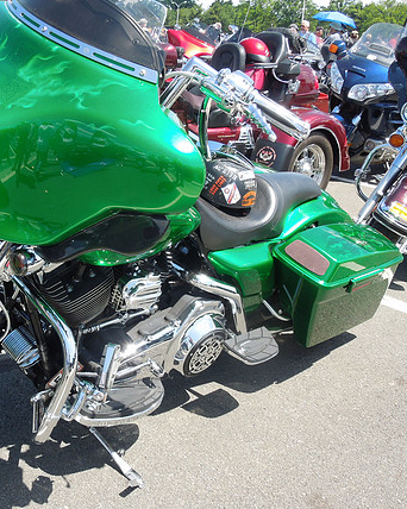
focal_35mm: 41
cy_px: 255
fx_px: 618
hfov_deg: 36.1
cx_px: 138
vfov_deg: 44.8
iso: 100
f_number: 3.6
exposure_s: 1/320
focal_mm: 5.6
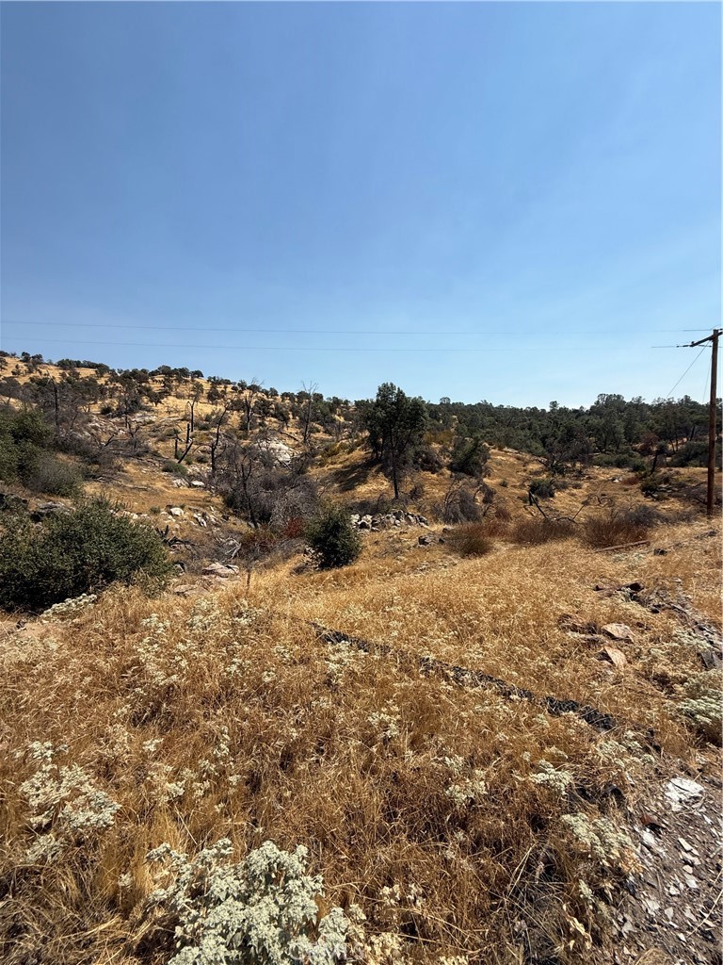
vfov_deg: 102.1
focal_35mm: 14
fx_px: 390
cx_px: 362
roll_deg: +0.3
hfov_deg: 85.7
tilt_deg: +0.5
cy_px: 482
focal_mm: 2.22
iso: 50
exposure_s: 1/2410
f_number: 2.2
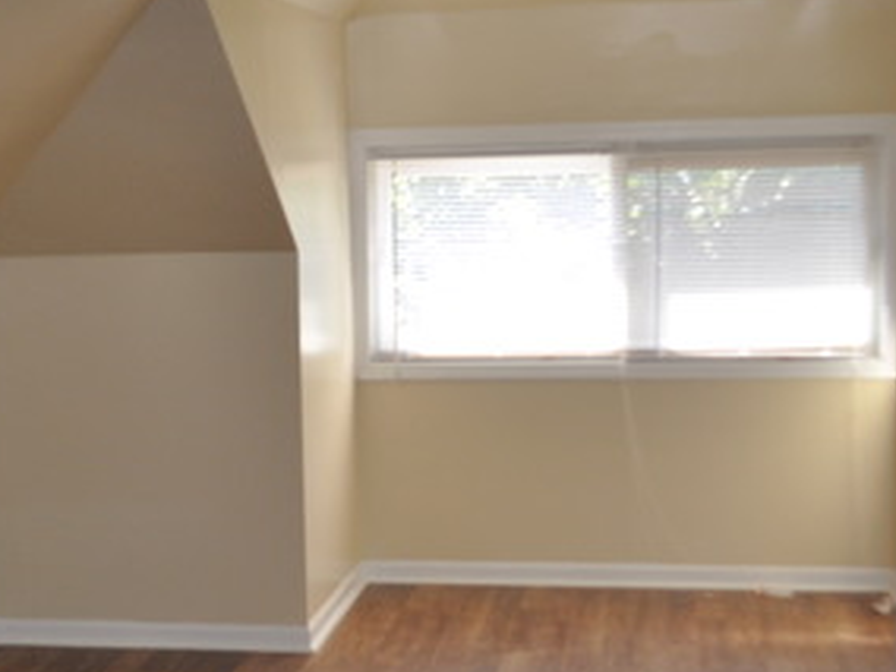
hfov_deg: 29.6
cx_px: 309
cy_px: 427
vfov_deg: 22.5
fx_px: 1682
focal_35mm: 65
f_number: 3.8
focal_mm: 20
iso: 400
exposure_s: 1/125
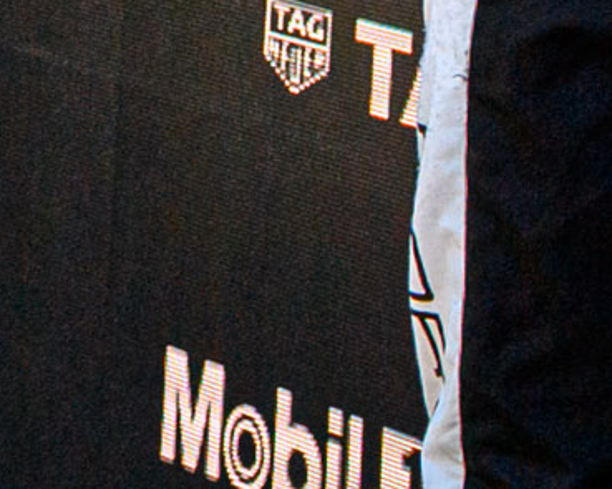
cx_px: 2119
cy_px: -1134
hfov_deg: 7.7
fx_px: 3640
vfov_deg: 6.7
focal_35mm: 201
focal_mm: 24
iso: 500
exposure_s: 1/2000
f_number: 5
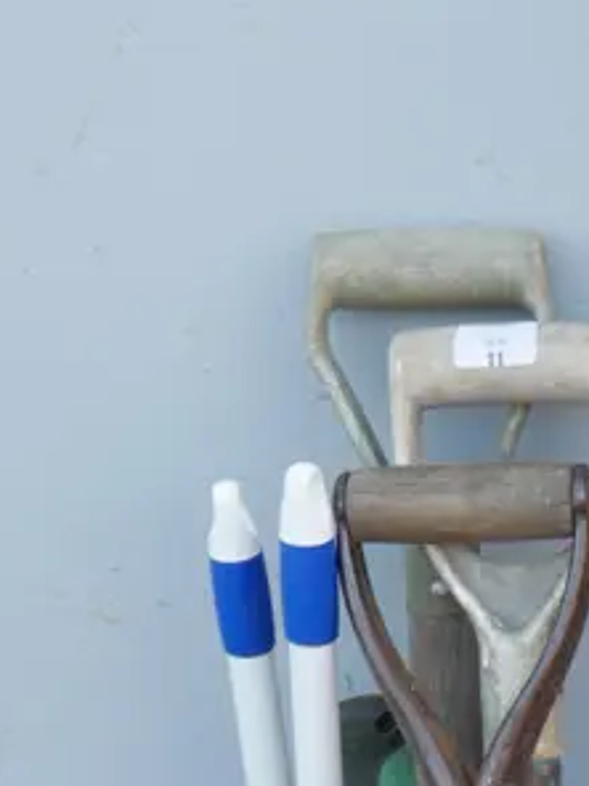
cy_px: 1211
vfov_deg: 11.4
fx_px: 3766
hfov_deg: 8.7
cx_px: 873
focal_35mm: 166
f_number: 5.2
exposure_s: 1/60
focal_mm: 24
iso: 250
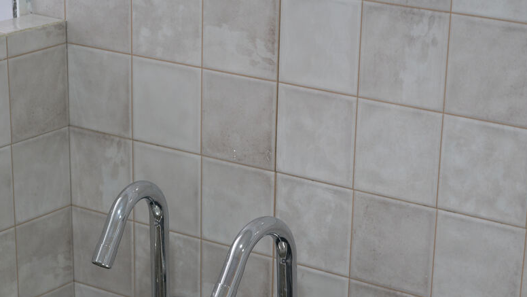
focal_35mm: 108
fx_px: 1510
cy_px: 346
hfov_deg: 19.7
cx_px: 166
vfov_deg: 11.0
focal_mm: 50
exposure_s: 1/10
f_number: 6.3
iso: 200
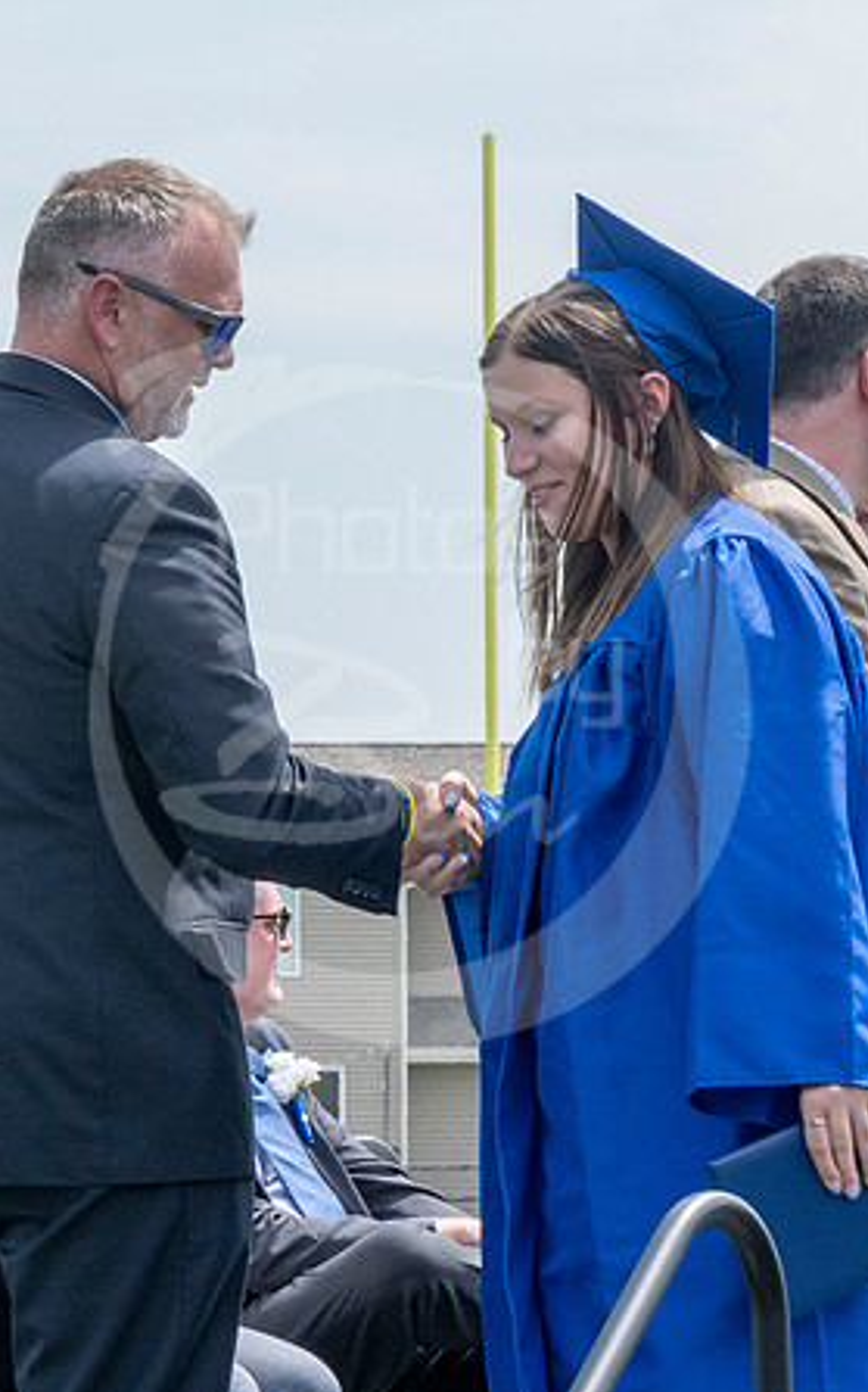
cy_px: 766
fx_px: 9888
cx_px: -121
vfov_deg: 8.0
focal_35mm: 261
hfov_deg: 5.0
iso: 200
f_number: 13
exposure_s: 1/250
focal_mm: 70
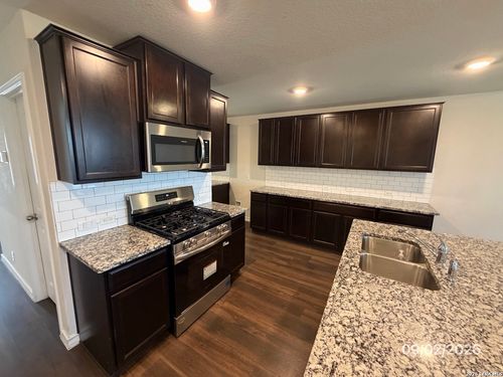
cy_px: 188
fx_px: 203
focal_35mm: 14
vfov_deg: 85.7
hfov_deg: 102.1
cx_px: 252
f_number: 2.2
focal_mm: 2.22
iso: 500
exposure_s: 1/60
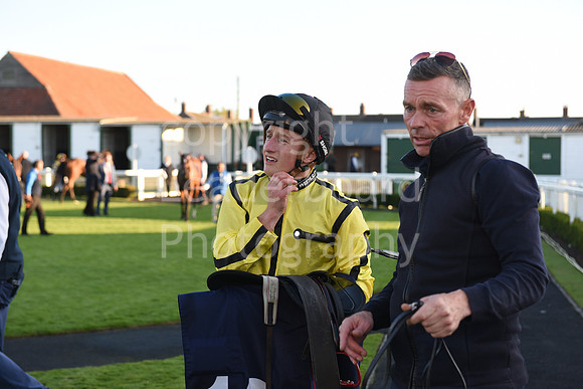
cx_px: 292
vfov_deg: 19.5
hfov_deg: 28.8
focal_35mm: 70
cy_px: 194
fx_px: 1134
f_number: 4.5
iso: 400
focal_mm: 70
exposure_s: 1/400
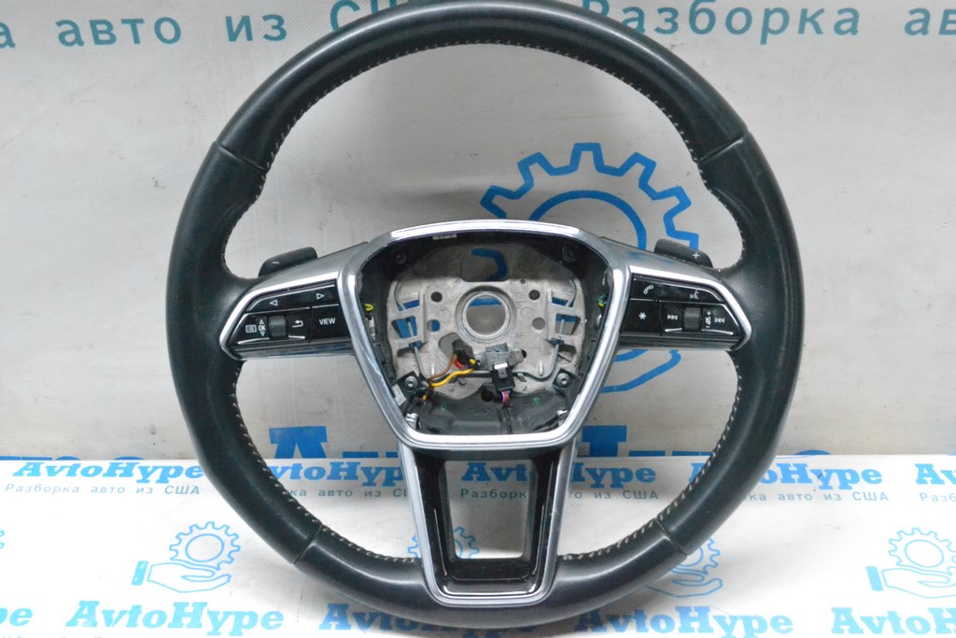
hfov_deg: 41.1
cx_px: 478
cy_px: 319
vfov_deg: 28.1
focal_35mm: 48
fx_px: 1275
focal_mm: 32
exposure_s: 1/125
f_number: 9
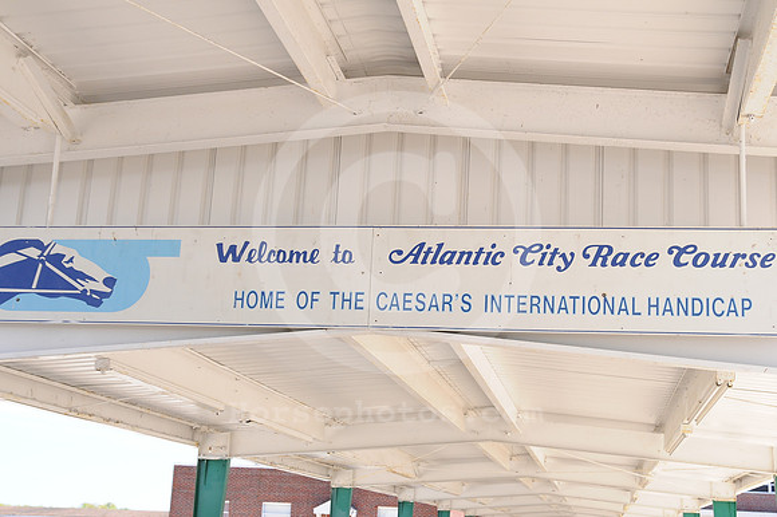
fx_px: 1003
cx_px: 388
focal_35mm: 46
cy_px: 258
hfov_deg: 42.3
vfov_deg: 28.9
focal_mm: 31
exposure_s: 1/500
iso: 320
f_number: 5.6
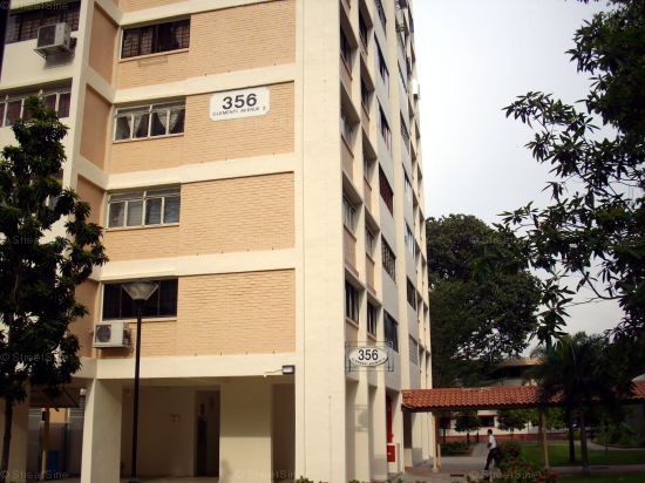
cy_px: 242
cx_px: 322
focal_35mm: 37
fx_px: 689
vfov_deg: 38.6
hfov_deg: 50.2
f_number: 5.6
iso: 80
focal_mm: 6.2
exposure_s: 1/200
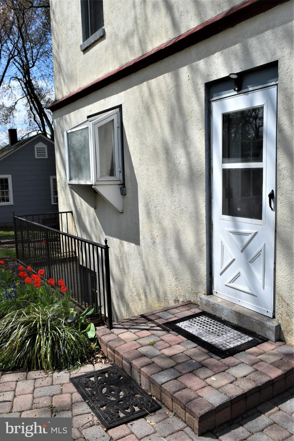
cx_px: 147
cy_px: 220
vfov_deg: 67.4
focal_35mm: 27
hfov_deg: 47.9
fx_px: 331
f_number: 10
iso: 200
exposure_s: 1/400
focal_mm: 18
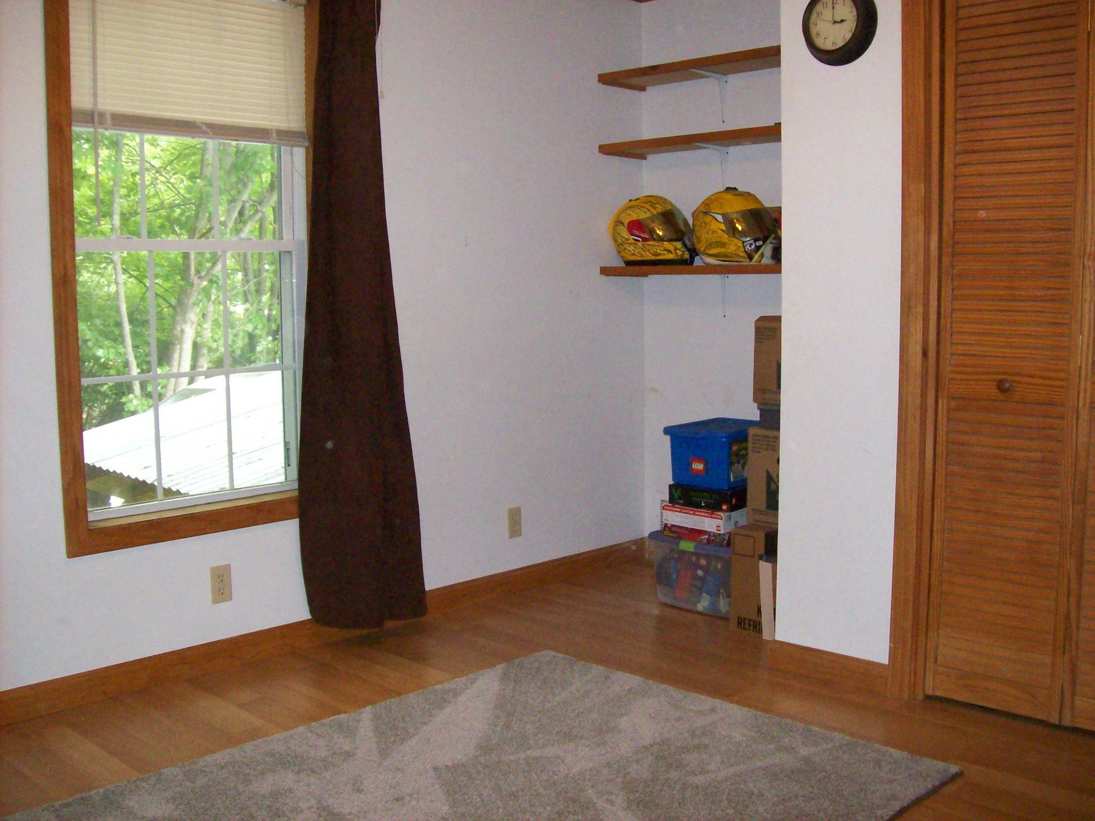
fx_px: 1139
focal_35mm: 36
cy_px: 410
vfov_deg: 39.7
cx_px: 548
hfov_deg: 51.4
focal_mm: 6
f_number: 2.7
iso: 400
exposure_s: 1/128
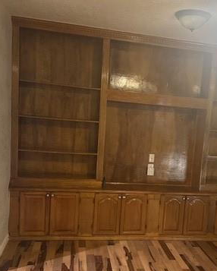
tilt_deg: -6.6
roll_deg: -4.6
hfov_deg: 35.1
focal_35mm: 42
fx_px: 337
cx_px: 155
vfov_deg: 43.4
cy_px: 170
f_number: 1.78
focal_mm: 6.76
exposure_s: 1/40
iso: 1000
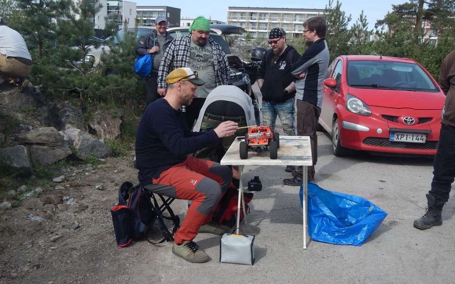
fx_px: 446
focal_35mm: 36
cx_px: 228
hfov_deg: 54.0
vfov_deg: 35.3
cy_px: 137
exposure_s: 1/800
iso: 125
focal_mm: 5.9
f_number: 3.9
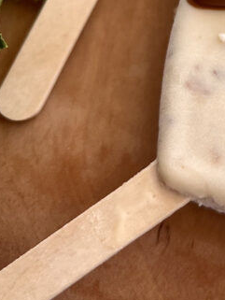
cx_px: 330
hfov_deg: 16.3
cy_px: -31
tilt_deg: -67.4
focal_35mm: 83
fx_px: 719
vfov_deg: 22.2
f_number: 1.5
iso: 50
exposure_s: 1/1019
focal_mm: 5.7
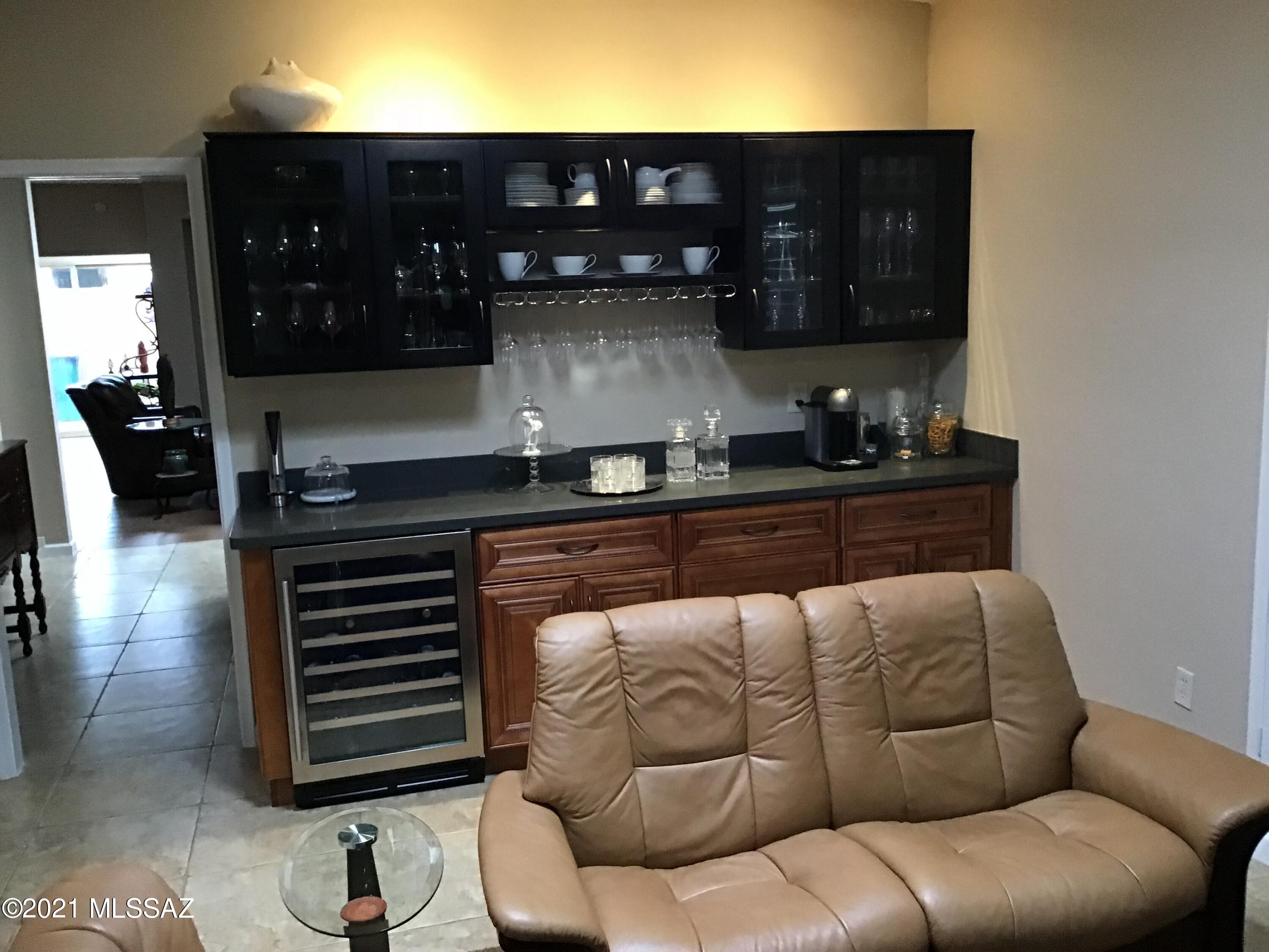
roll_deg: +2.5
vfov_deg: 45.4
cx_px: 634
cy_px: 476
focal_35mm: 31
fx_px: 1136
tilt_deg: -10.5
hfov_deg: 58.4
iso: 200
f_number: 2.4
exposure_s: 1/24
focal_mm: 3.3
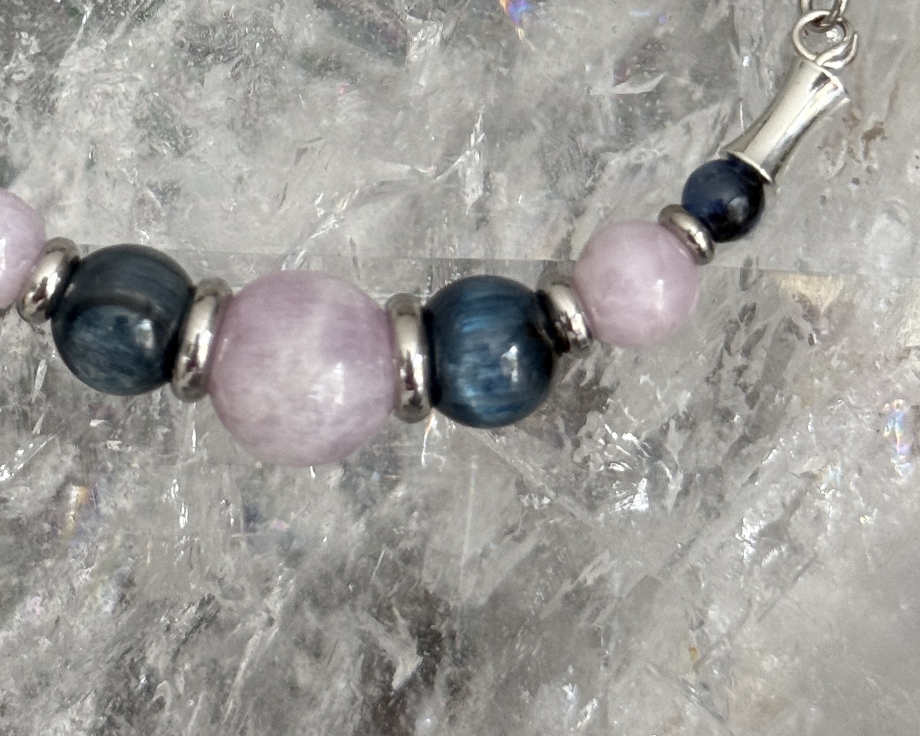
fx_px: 3049
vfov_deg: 13.6
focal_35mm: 112
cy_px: -9
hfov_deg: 17.1
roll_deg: -0.4
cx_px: 318
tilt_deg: -10.1
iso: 160
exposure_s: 1/60
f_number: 1.78
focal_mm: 6.76
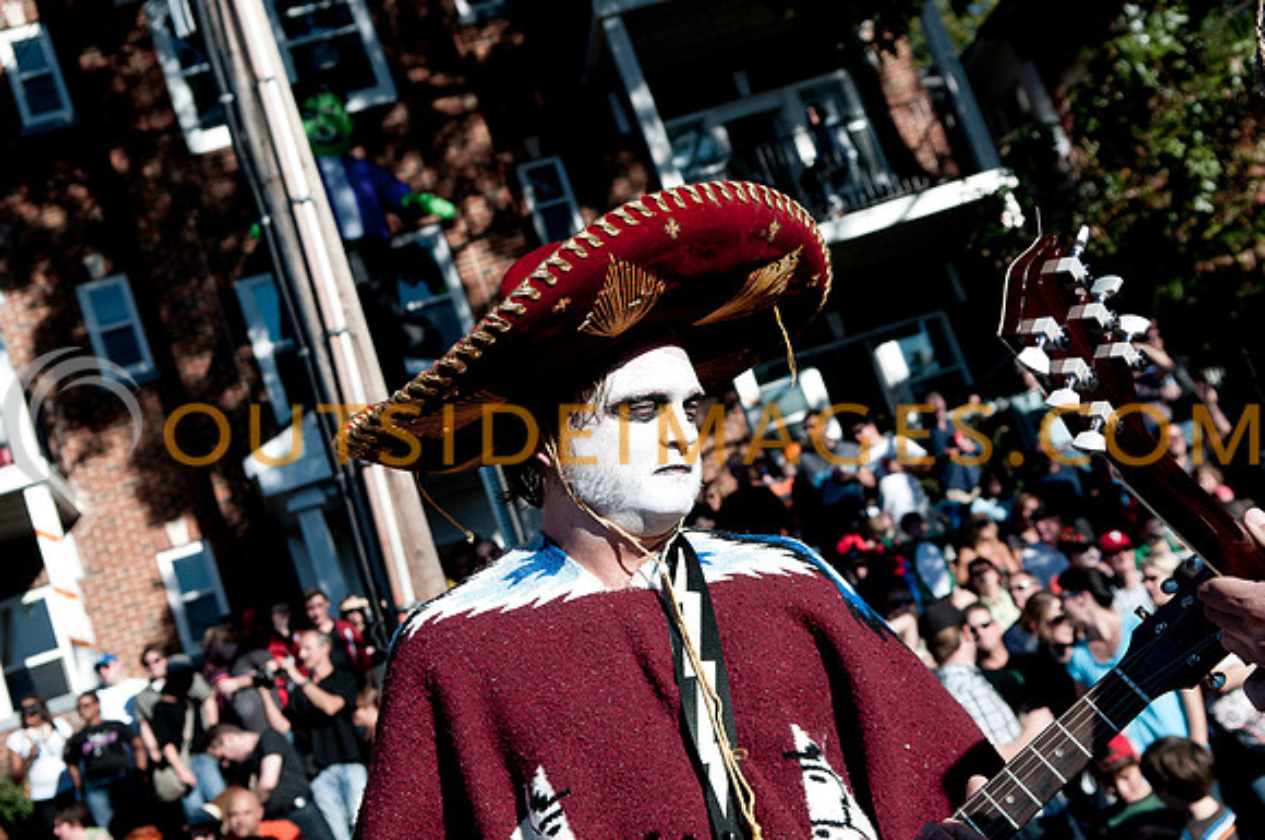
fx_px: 1790
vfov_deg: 26.4
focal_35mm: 51
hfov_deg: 38.9
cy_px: 420
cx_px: 632
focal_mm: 34
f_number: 4
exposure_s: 1/1600
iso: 250
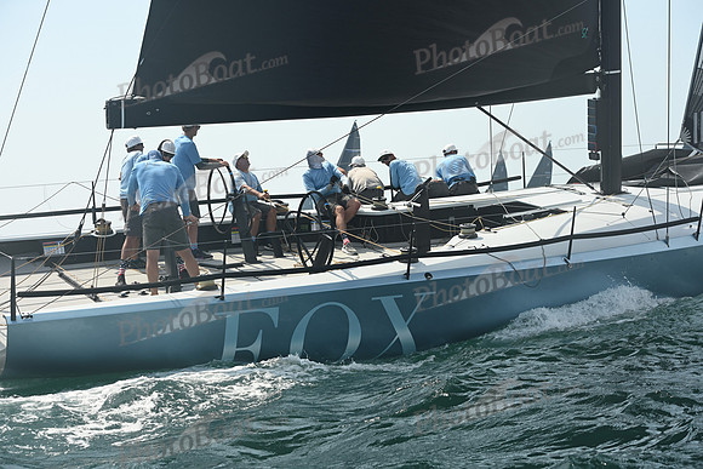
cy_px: 234
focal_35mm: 70
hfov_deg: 28.8
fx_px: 1367
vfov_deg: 19.5
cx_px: 352
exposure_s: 1/1250
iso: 320
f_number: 7.1
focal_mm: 70
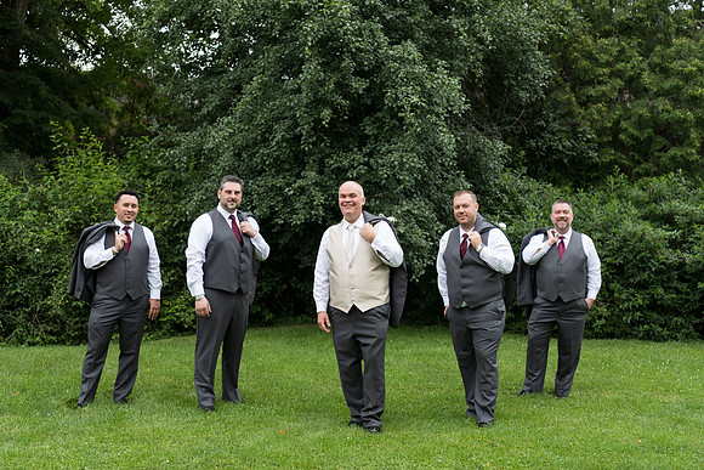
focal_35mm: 50
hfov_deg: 39.6
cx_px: 352
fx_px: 978
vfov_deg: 27.0
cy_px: 235
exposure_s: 1/320
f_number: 2.8
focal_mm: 50
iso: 80
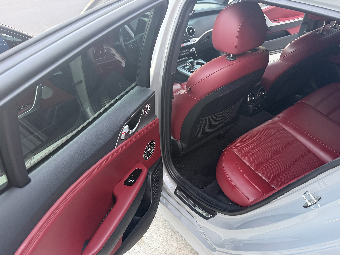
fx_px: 265
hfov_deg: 65.1
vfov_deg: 51.2
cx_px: 191
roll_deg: +1.9
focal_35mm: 27
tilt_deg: -39.7
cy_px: 143
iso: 200
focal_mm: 6.76
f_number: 1.78
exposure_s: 1/60
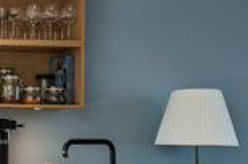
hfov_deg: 16.7
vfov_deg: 13.6
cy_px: 152
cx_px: -214
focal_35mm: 99
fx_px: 681
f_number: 8
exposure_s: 1/160
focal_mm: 19
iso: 320
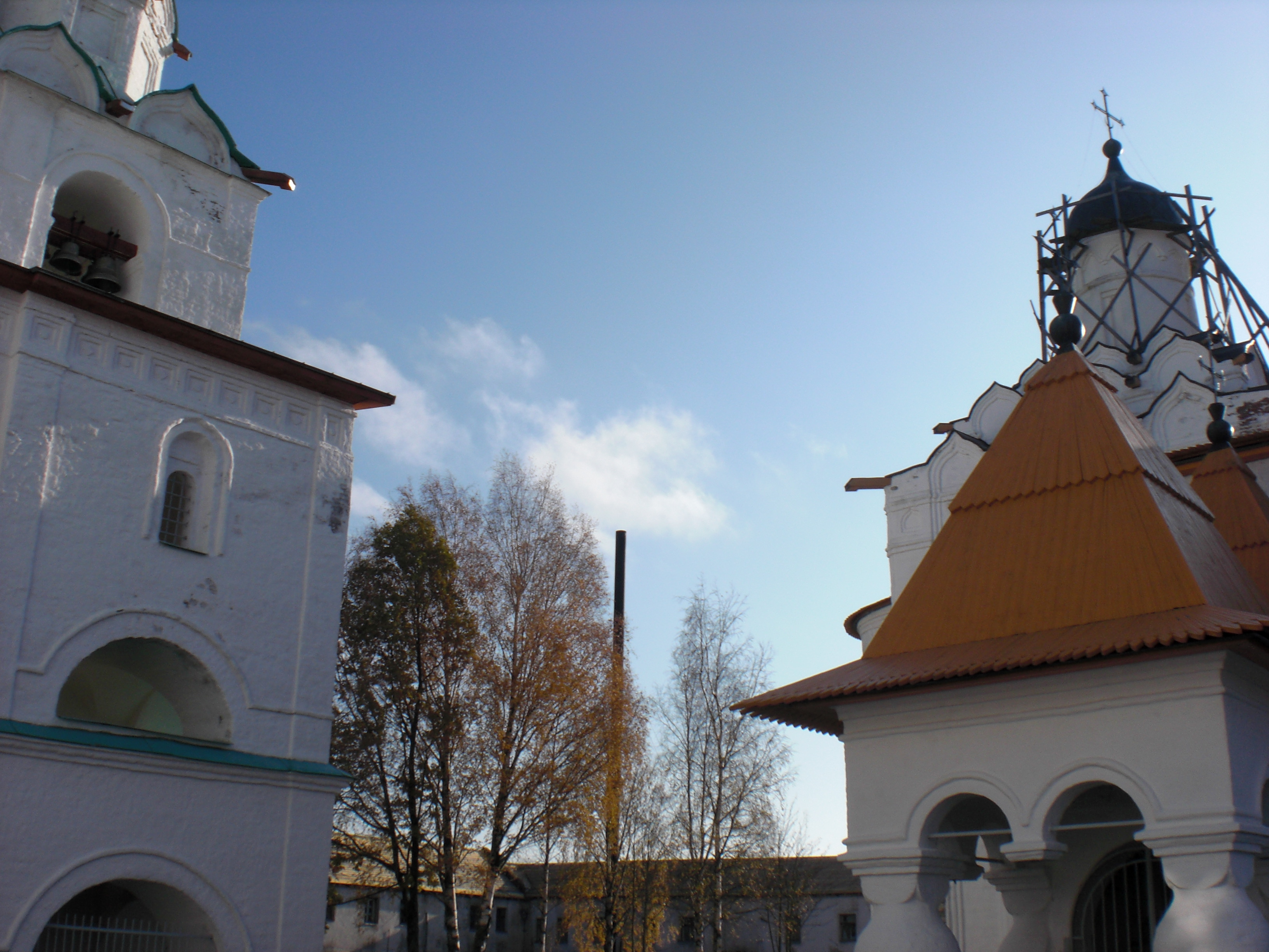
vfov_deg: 37.7
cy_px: 476
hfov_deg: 49.0
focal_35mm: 38
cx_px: 634
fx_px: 1393
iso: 64
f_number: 5.6
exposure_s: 1/500
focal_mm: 6.3
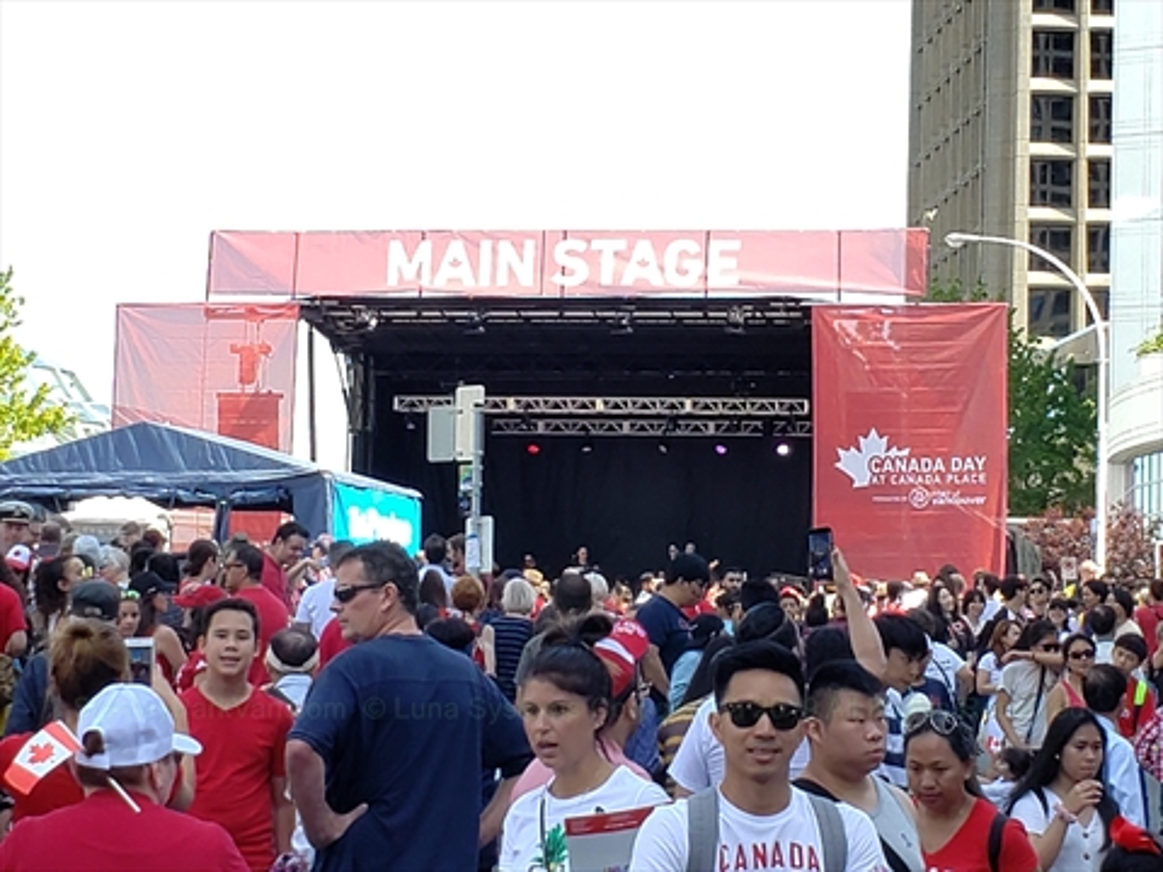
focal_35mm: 26
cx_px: 582
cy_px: 436
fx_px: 874
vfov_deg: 53.1
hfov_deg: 67.3
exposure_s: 1/324
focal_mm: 4.3
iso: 50
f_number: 2.4
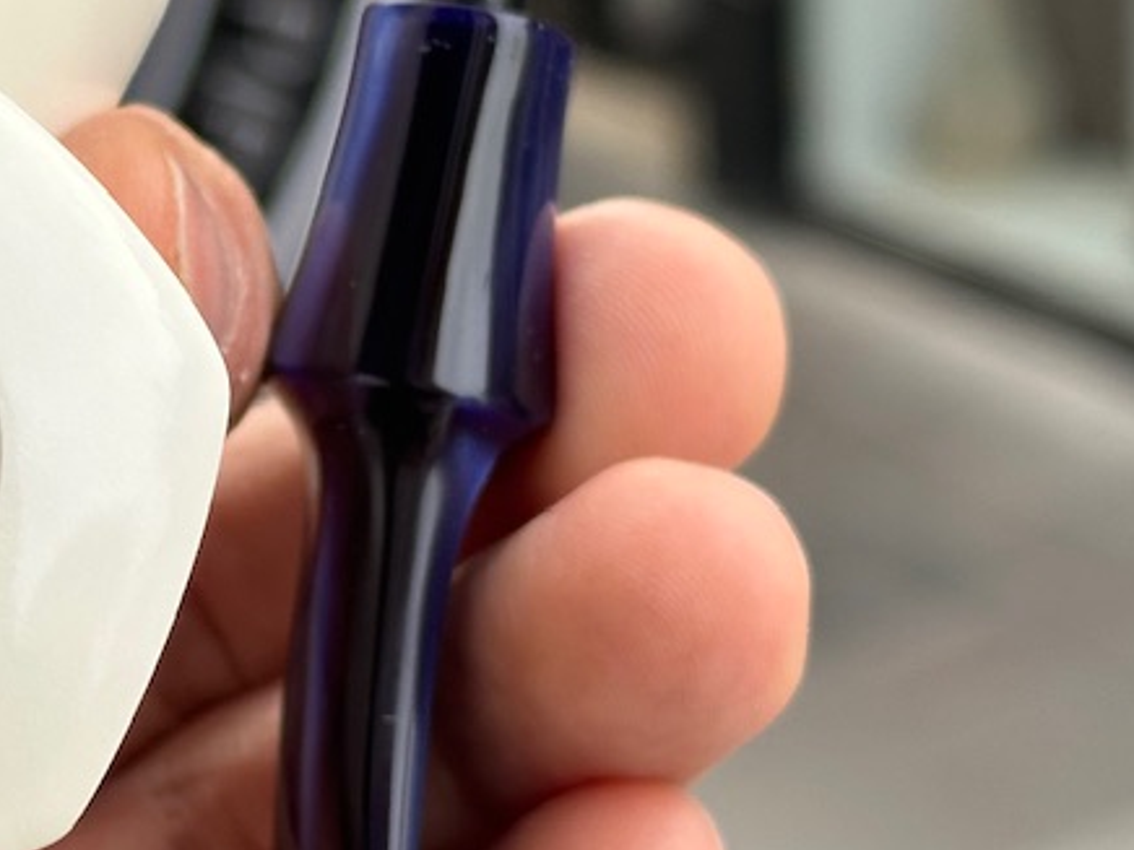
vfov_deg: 10.5
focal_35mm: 141
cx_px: 78
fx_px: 4619
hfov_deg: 13.8
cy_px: 289
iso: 64
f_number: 1.78
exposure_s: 1/623
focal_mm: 6.86
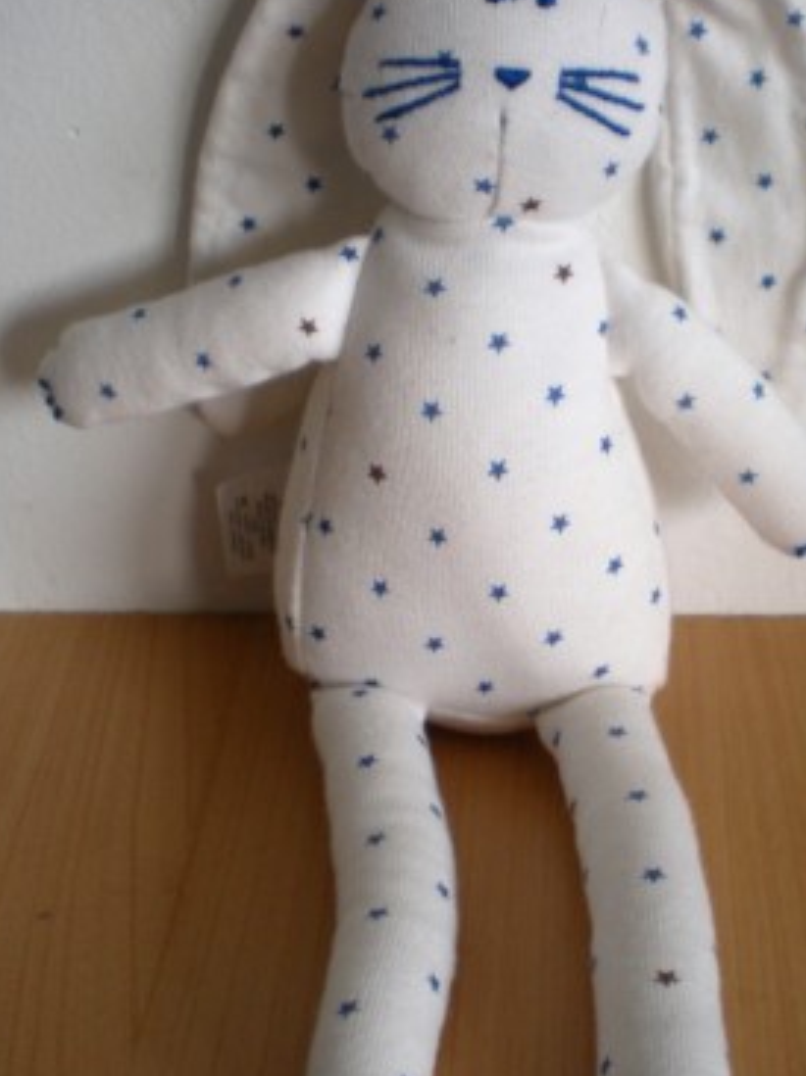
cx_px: 488
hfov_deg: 26.9
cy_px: 579
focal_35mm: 54
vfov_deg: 35.5
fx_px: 1678
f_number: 3.1
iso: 118
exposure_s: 1/59.7
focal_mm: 6.3
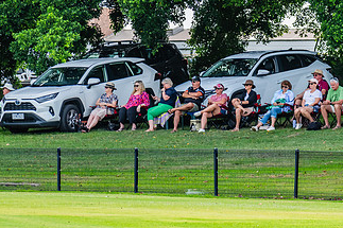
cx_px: 245
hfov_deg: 4.4
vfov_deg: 2.9
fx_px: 4466
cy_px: 87
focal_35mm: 469
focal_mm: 240
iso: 800
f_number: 7.1
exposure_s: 1/800
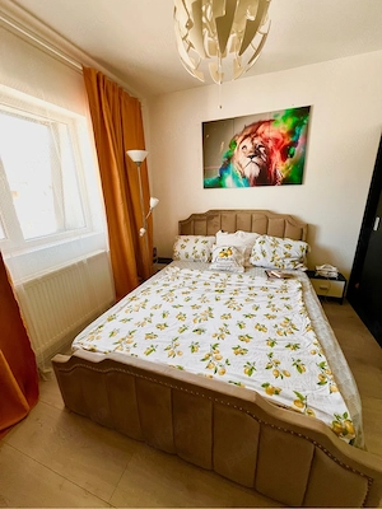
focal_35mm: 13
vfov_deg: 106.2
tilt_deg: -17.5
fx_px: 191
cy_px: 254
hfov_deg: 89.9
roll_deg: +1.7
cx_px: 191
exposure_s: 1/99
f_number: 1.8
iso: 200
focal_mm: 1.57
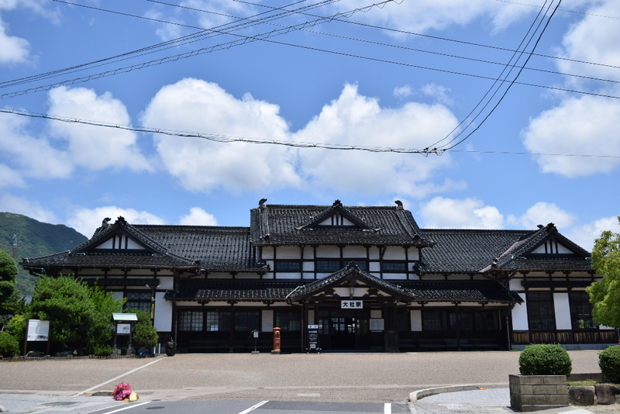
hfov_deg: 55.1
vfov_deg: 38.4
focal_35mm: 34
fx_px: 594
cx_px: 310
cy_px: 207
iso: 100
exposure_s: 1/1000
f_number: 5.6
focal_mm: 23
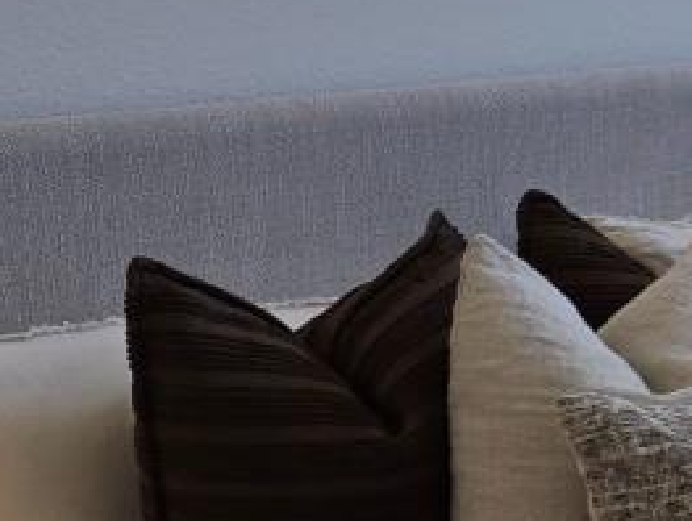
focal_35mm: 131
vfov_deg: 11.3
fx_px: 2622
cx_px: 1466
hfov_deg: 12.8
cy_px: 96
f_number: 1.7
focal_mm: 6.3
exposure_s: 1/120
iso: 50
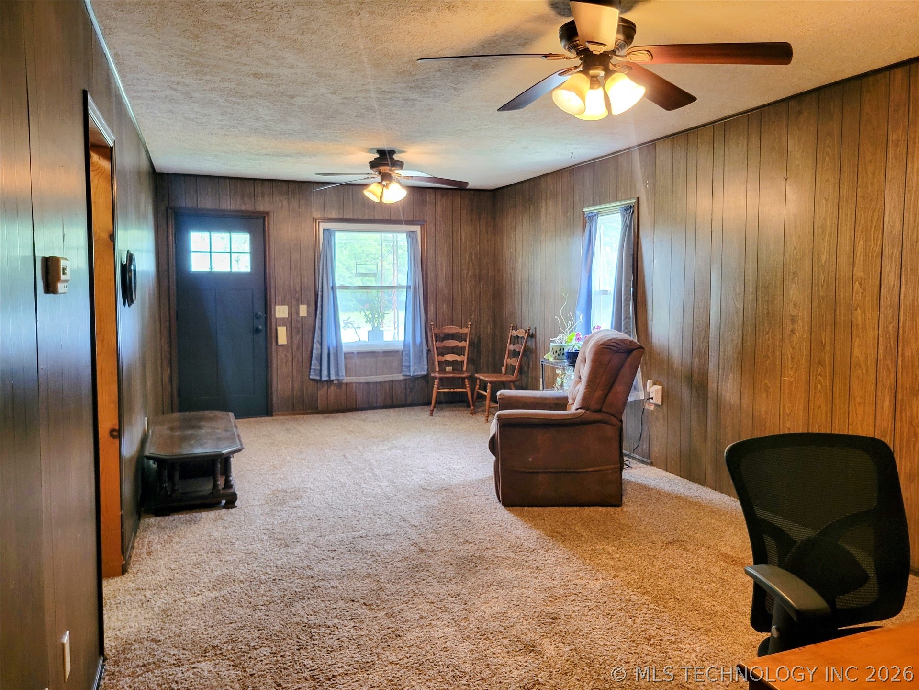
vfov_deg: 53.1
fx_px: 690
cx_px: 460
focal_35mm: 26
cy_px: 345
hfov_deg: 67.3
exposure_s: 1/40
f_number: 1.8
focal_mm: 5.4
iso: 250
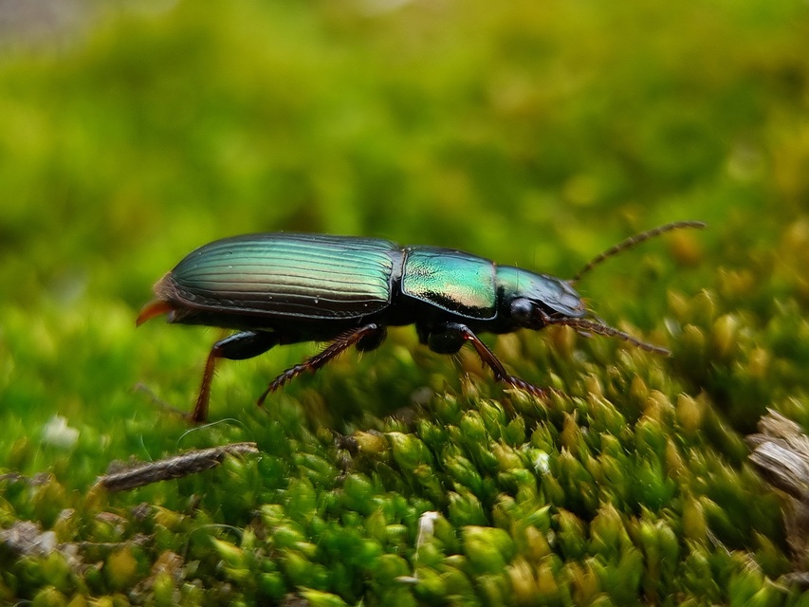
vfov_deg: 53.1
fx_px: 608
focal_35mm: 26
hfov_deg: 67.3
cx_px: 404
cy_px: 304
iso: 50
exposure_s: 1/119
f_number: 1.8
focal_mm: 5.4
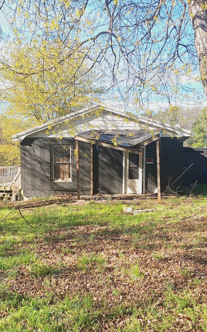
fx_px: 370
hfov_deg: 31.2
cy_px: 190
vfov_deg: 48.1
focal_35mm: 41
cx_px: 119
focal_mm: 5.54
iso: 40
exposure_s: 1/1748
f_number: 1.8
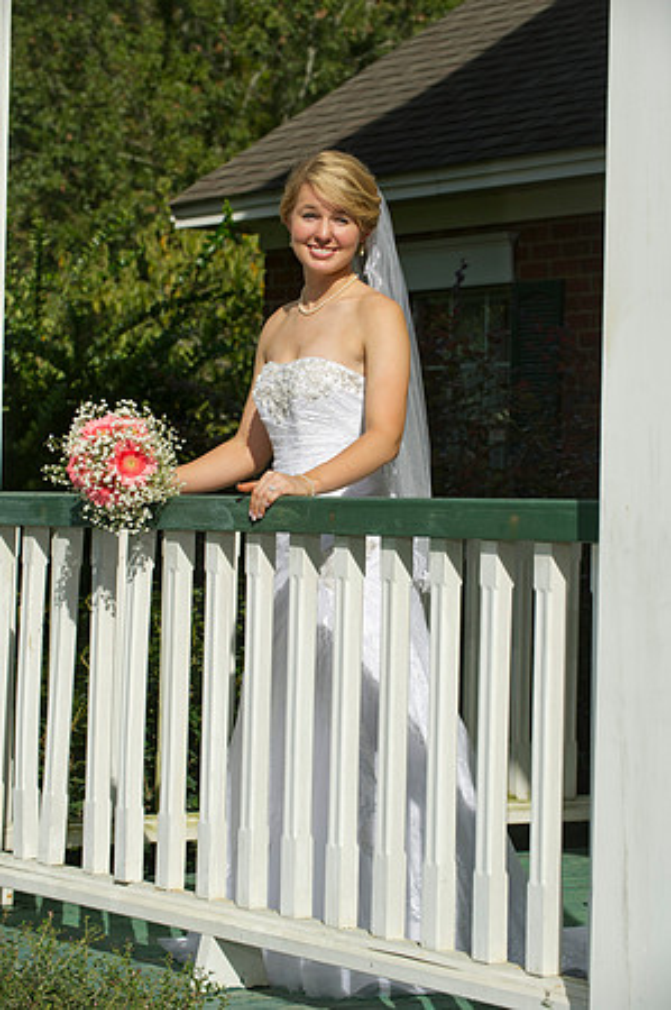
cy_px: 505
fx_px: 2942
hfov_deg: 13.0
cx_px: 336
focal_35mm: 105
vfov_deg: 19.5
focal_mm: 105
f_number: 7.1
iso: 250
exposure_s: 1/640
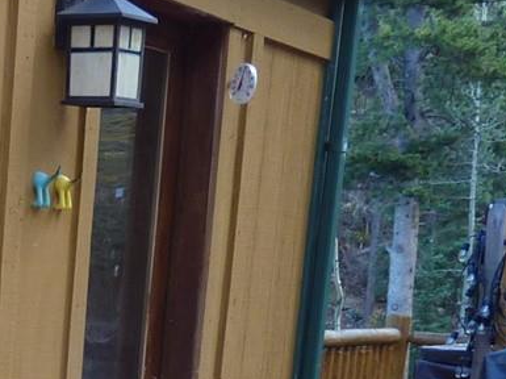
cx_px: -85
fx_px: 1519
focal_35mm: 104
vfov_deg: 13.4
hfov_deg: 18.1
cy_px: 572
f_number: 3.3
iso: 125
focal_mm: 4.1
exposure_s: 1/30
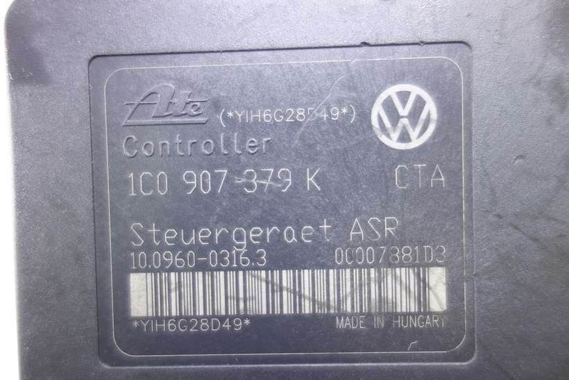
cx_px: 284
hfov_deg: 65.5
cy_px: 190
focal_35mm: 28
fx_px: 443
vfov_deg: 46.4
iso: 160
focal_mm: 10.4
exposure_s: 1/30
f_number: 1.8
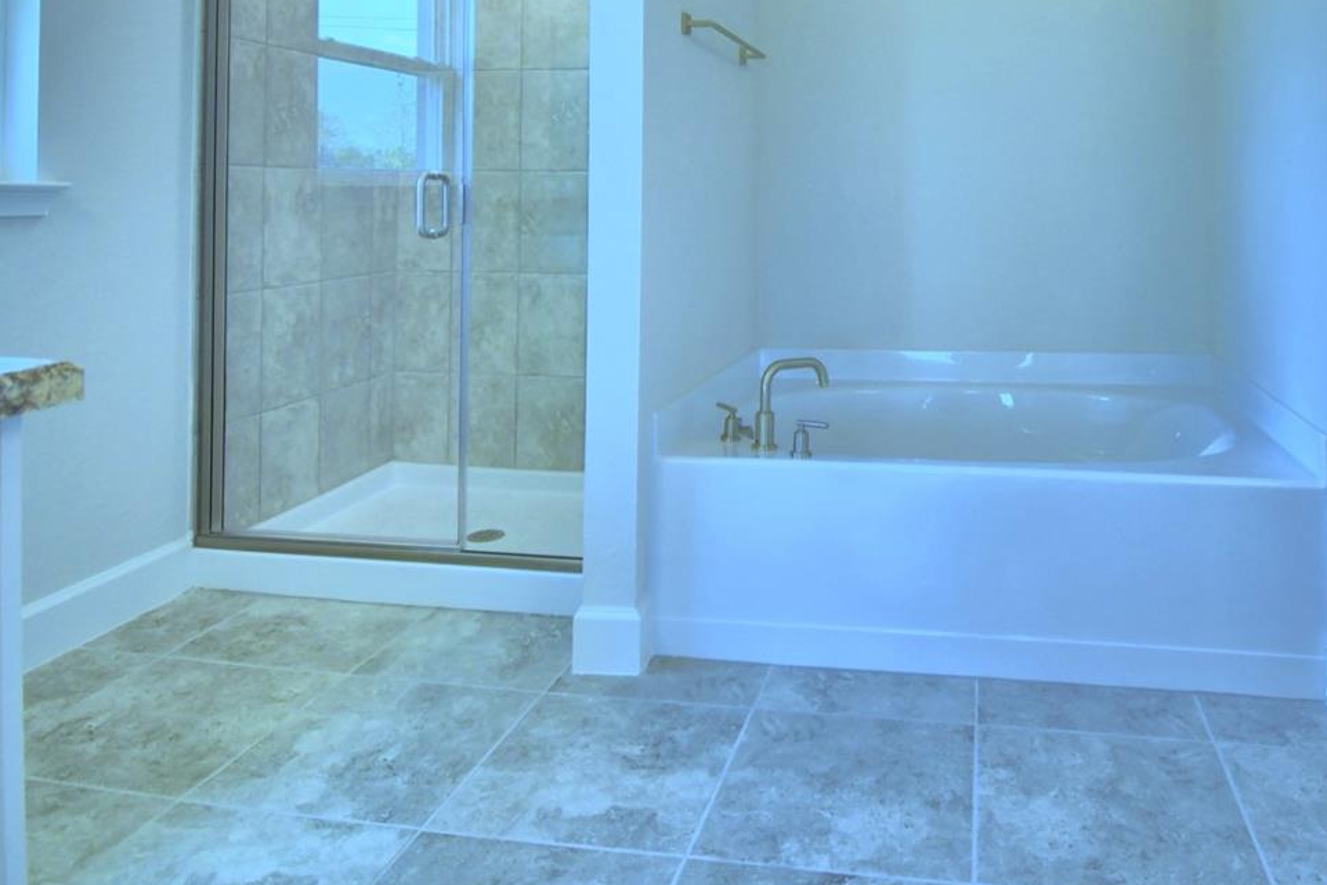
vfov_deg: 48.3
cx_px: 860
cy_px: 174
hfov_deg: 69.9
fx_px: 921
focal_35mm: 25
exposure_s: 1/80
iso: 400
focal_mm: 10
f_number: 4.5
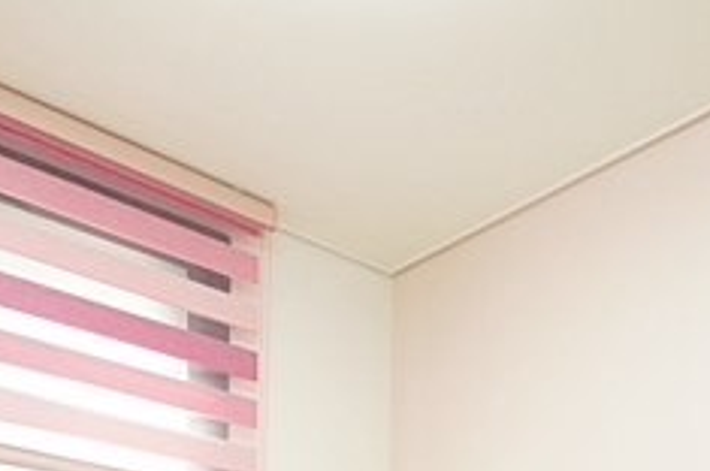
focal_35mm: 51
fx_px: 1004
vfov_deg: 21.3
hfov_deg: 38.8
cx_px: 408
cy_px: 749
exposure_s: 1/100
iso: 1600
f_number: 5.6
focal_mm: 10
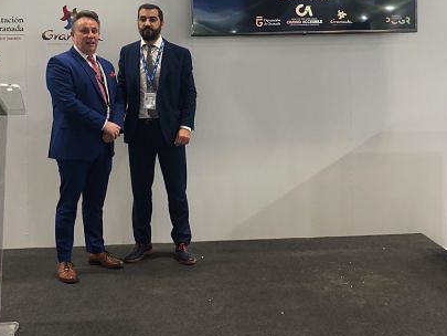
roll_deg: -0.9
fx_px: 594
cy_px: 87
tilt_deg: +0.3
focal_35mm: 46
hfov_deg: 41.2
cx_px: 210
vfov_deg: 31.0
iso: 32
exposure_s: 1/33
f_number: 1.8
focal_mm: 3.99
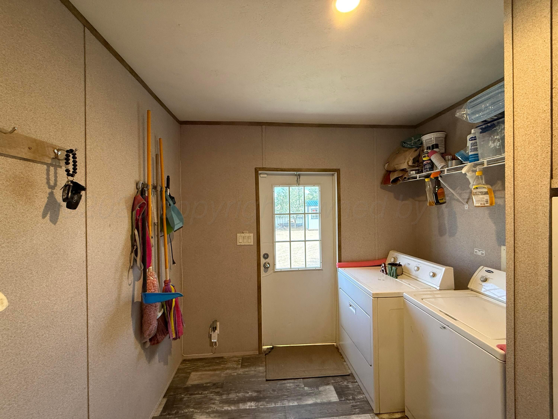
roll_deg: +1.1
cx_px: 279
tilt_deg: +0.8
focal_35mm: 14
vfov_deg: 85.7
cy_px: 210
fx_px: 226
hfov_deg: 102.1
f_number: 2.2
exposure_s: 1/60
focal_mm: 2.22
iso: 320
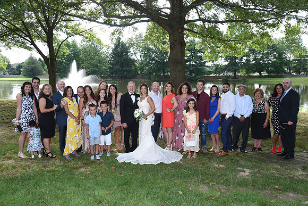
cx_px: 154
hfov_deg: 60.3
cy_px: 103
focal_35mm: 31
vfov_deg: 42.3
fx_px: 265
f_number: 6.3
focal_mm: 31
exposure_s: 1/200
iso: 400
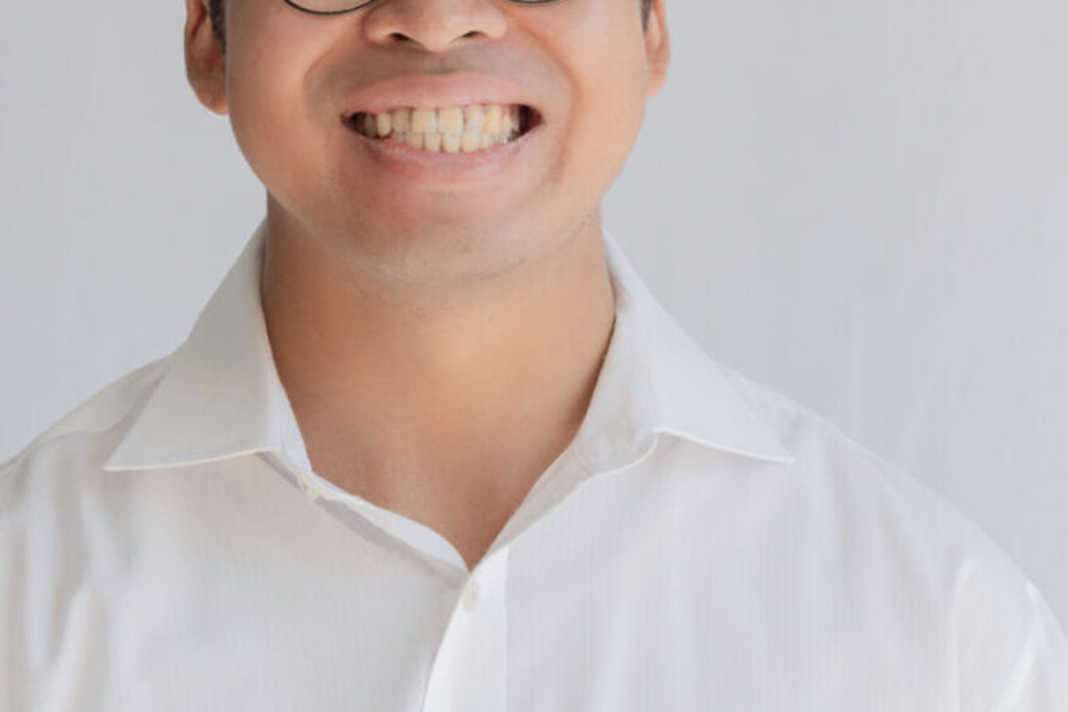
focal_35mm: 237
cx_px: 441
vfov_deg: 5.8
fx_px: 7018
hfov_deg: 8.7
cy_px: 214
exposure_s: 1/60
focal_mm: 80.2
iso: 320
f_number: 7.1
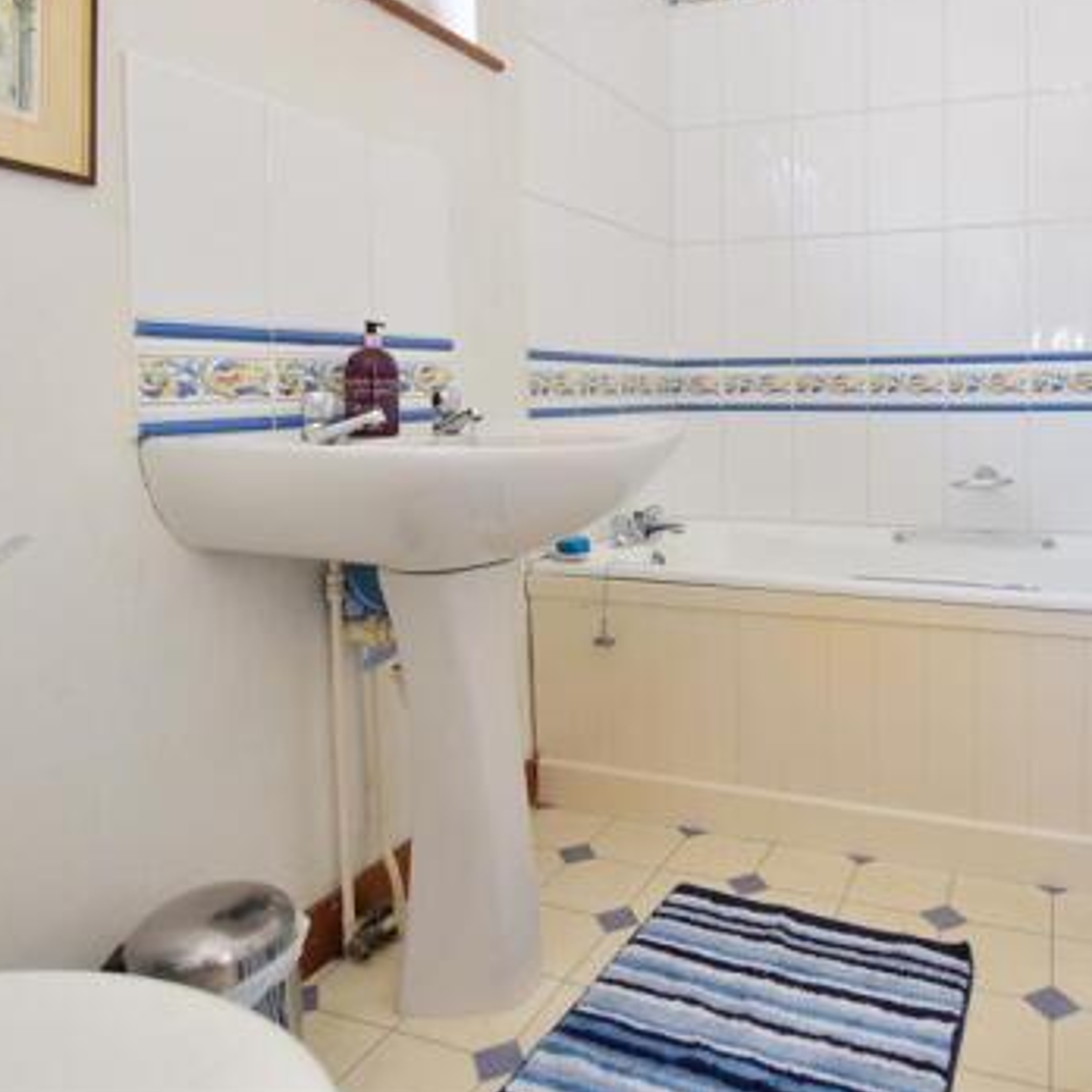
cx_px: 741
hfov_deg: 63.2
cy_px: 416
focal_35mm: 24
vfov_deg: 64.2
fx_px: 857
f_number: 5.6
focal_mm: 10
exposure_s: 1/60
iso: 500
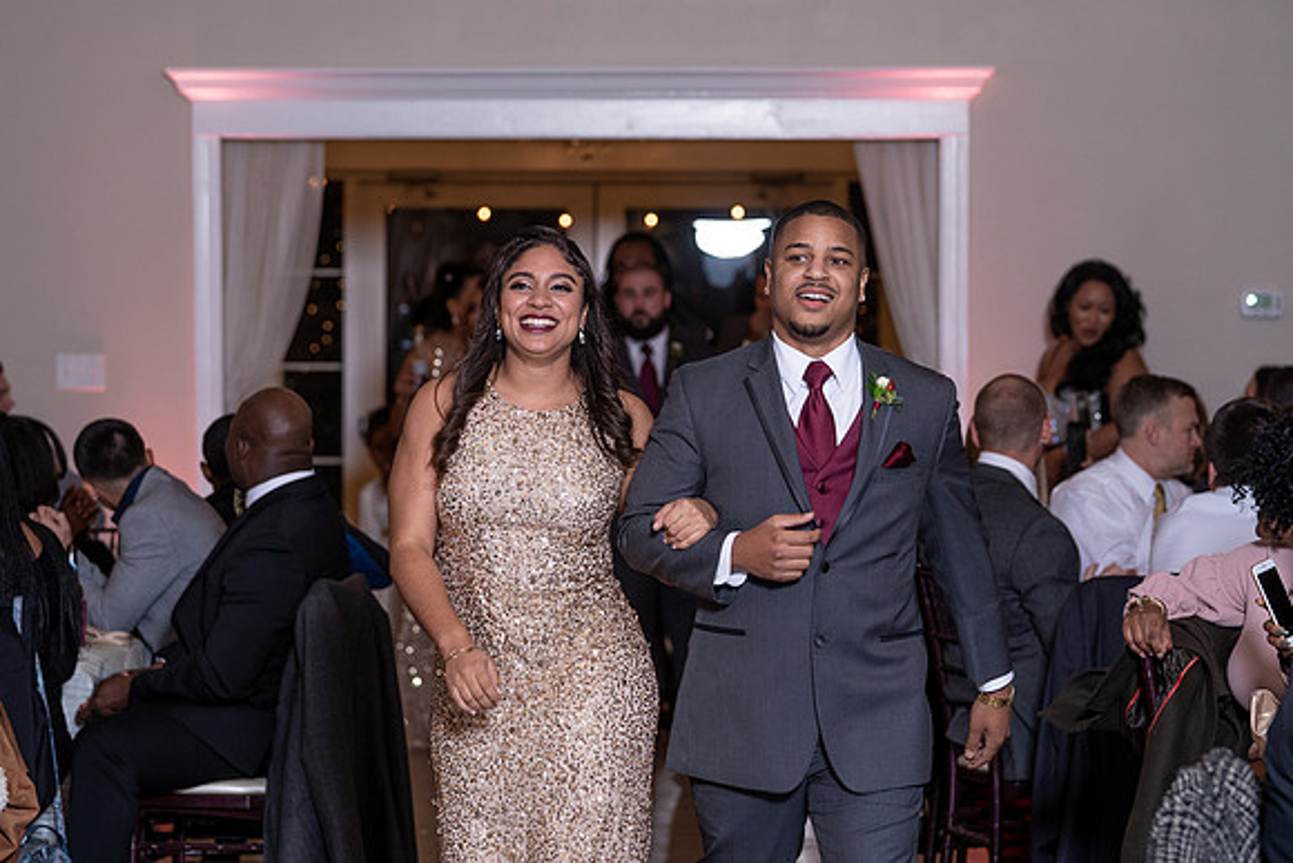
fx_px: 4810
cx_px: 601
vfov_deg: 10.2
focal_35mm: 134
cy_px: 366
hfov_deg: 15.3
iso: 800
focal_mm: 103
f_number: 4
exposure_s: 1/200
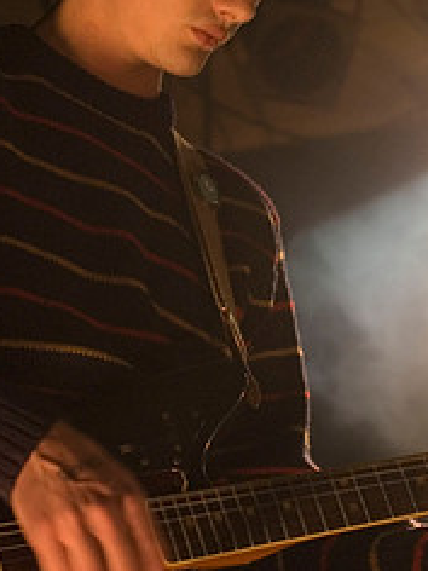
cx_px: 184
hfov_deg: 10.4
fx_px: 2341
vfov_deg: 13.9
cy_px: 194
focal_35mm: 142
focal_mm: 40
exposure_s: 1/50
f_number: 2.8
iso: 1600
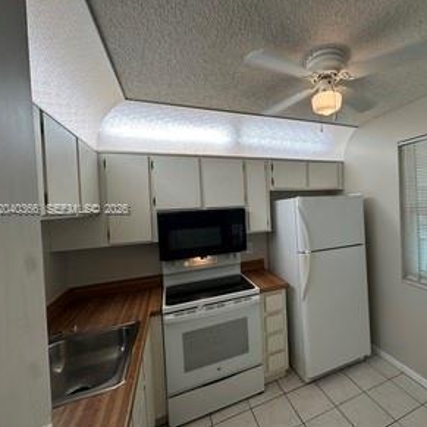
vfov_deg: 84.0
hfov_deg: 81.8
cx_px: 276
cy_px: 210
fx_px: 237
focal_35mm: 17
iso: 50
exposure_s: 1/120
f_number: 2.2
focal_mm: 2.22
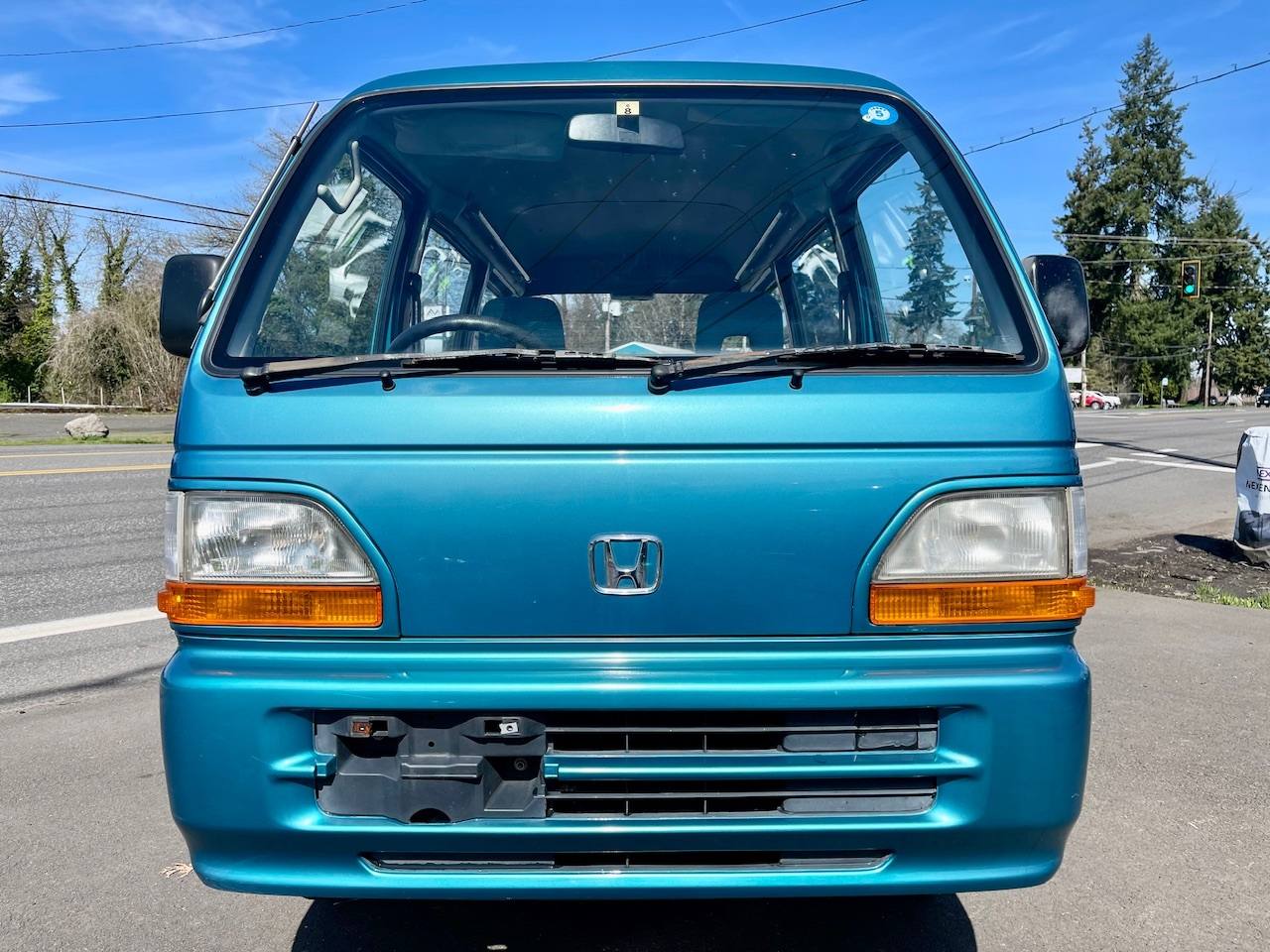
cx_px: 635
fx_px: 917
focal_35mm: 25
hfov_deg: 69.4
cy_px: 476
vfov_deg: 54.9
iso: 32
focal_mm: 5.1
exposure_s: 1/3257
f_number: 1.6
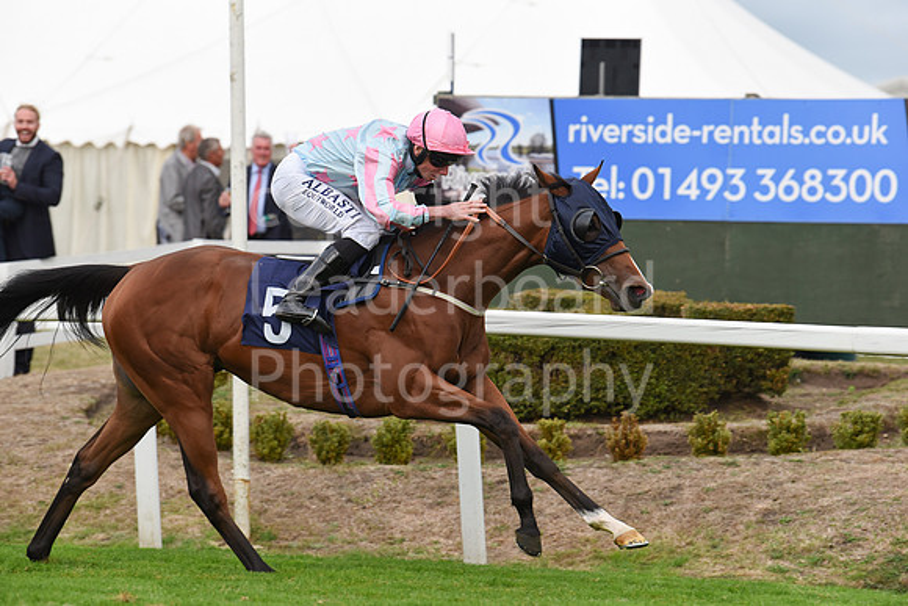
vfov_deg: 6.9
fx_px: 5045
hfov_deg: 10.3
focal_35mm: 200
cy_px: 303
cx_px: 454
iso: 1000
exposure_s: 1/2500
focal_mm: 200
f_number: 5
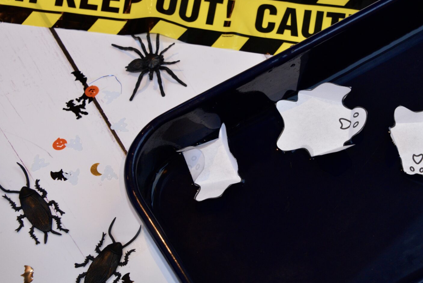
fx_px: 1399
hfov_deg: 17.1
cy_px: 144
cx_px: 303
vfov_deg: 11.5
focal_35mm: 119
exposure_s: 1/160
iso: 3200
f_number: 7.1
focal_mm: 82
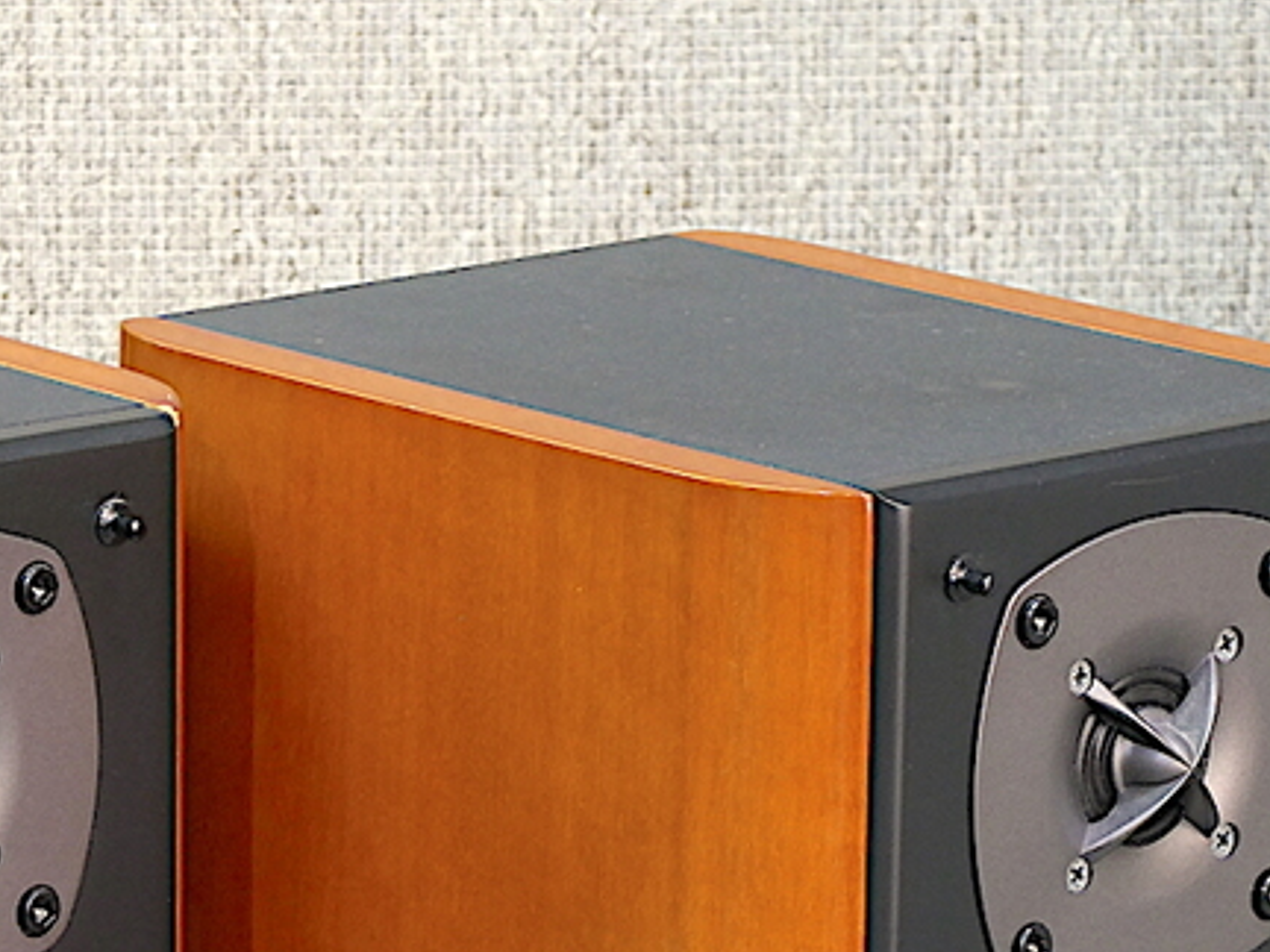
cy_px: 964
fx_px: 11006
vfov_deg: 4.9
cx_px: 173
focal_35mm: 300
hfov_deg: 6.6
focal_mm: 24.2
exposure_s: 1/2
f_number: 5.3
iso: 100
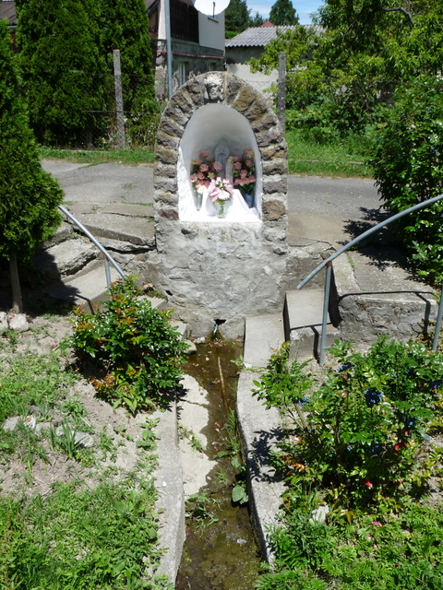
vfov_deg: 55.4
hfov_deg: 42.9
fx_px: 563
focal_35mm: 33
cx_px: 222
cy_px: 295
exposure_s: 1/400
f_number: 5.6
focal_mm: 5.9
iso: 100
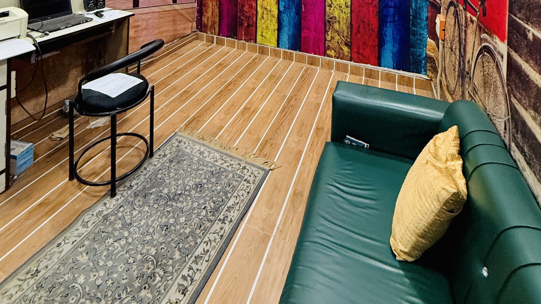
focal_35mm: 21
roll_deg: -0.4
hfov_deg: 83.8
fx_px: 301
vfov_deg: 39.2
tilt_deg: -1.1
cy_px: -59
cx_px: 264
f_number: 2.2
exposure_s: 1/50
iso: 320
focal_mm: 2.22
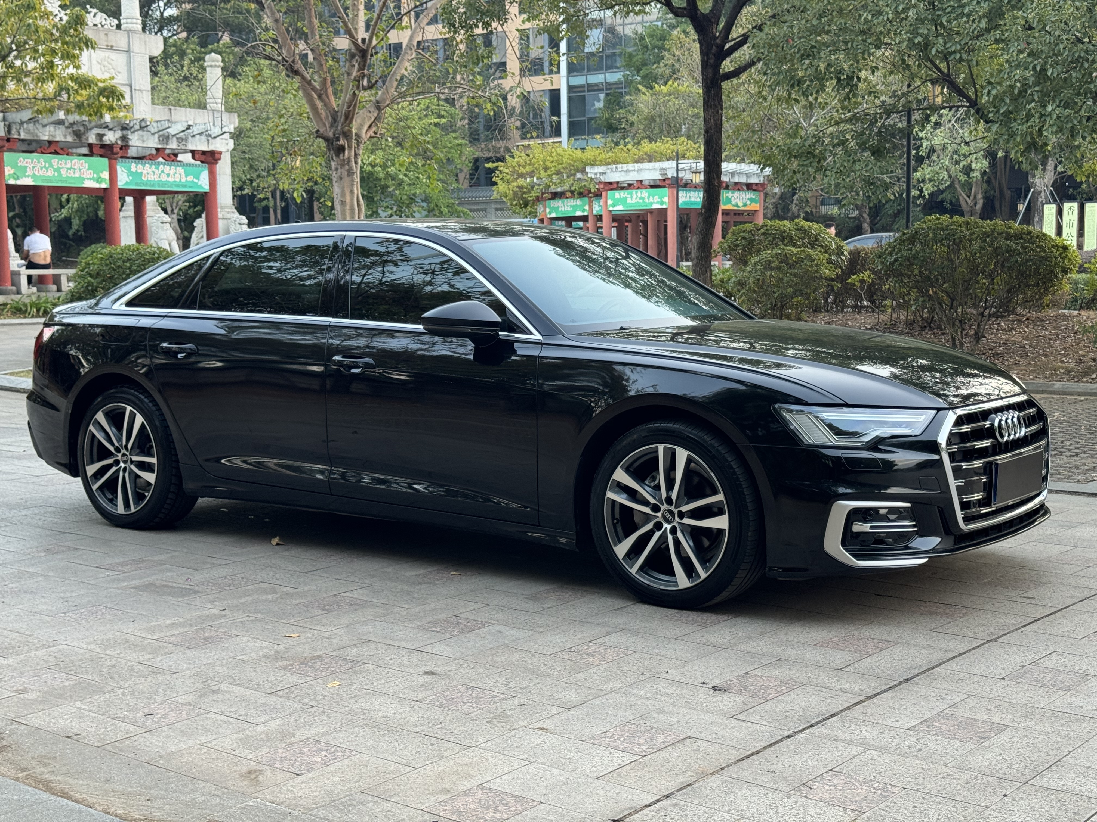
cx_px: 548
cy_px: 411
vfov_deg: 30.3
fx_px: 1521
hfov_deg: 39.7
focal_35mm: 48
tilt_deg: -5.2
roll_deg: +0.2
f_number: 1.78
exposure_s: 1/73
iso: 100
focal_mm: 6.86
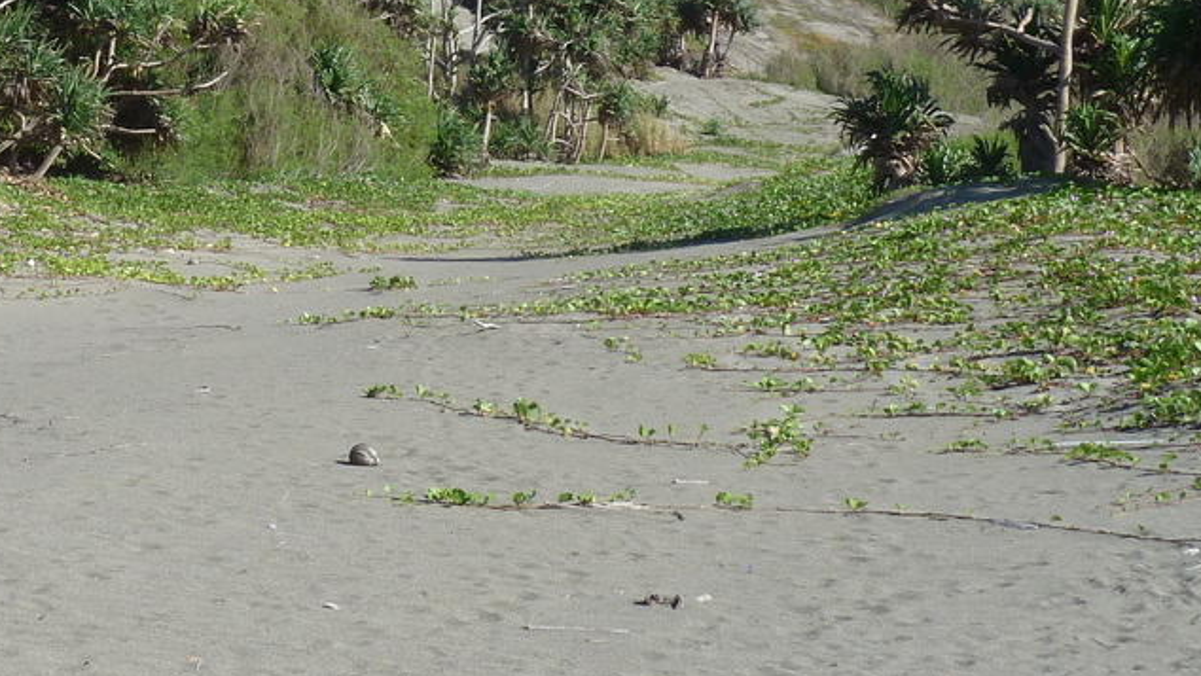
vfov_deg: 12.1
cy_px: 53
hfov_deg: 21.1
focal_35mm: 99
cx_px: 140
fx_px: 3154
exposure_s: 1/400
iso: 80
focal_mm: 7.9
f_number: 4.5
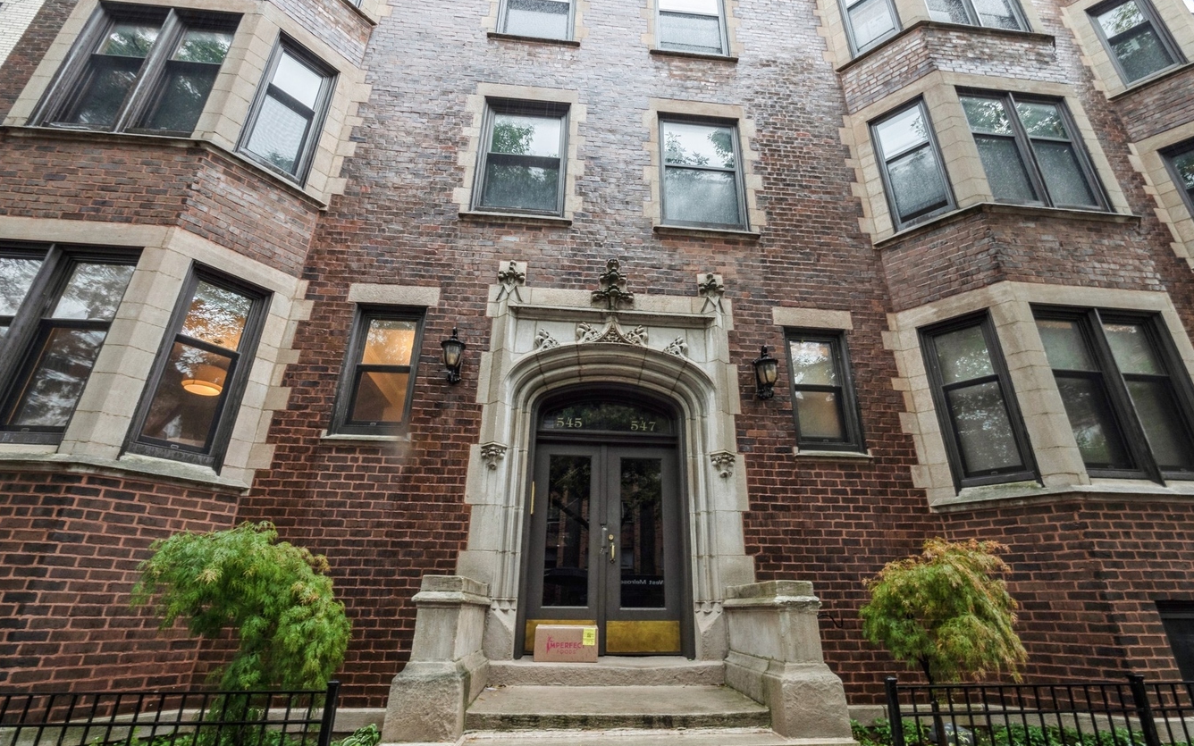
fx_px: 521
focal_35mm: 16
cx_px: 607
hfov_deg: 97.8
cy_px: 374
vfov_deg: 71.3
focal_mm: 7
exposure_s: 1/8
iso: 200
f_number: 8
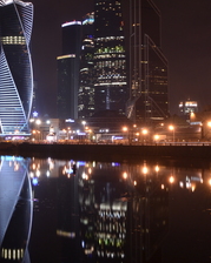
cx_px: 47
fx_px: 398
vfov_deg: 36.7
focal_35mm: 51
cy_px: 122
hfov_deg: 29.1
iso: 100
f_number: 11
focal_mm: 18
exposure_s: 10
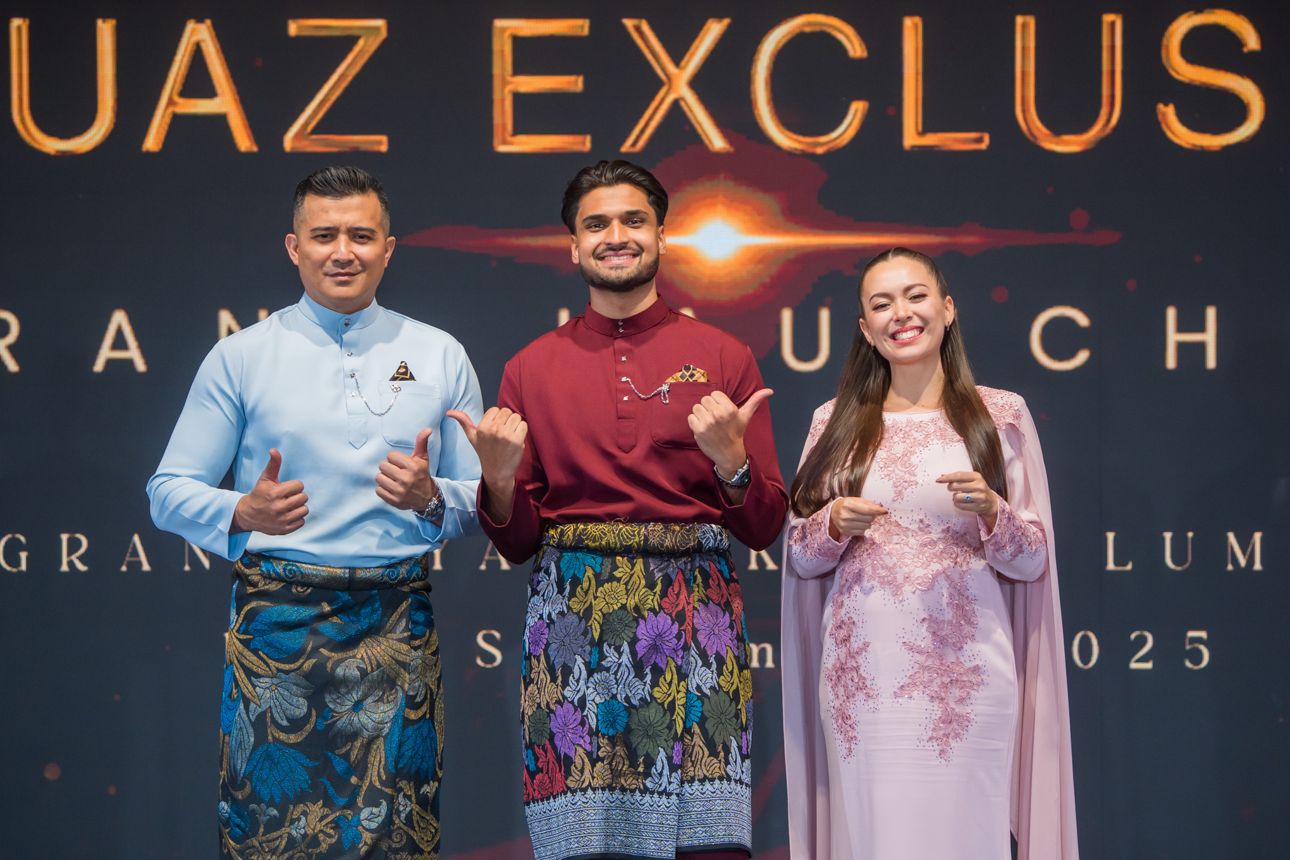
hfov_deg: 18.2
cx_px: 653
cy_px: 430
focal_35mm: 112
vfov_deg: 12.2
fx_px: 4024
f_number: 2.8
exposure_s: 1/400
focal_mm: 76
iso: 800
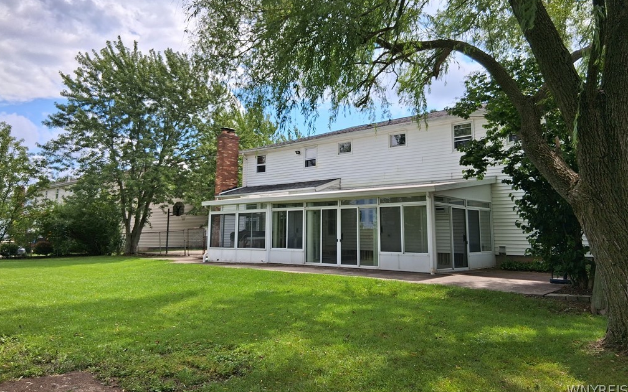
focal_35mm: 28
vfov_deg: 44.4
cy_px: 162
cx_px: 313
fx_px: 479
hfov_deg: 66.5
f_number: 1.8
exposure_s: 1/789
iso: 25
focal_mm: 3.98
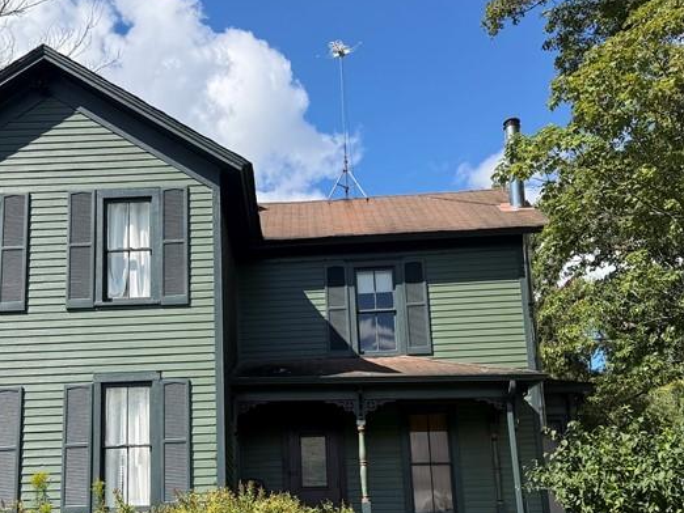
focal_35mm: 47
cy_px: 362
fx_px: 929
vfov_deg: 30.6
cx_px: 248
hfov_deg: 40.1
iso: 100
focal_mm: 6.76
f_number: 1.78
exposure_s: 1/4167
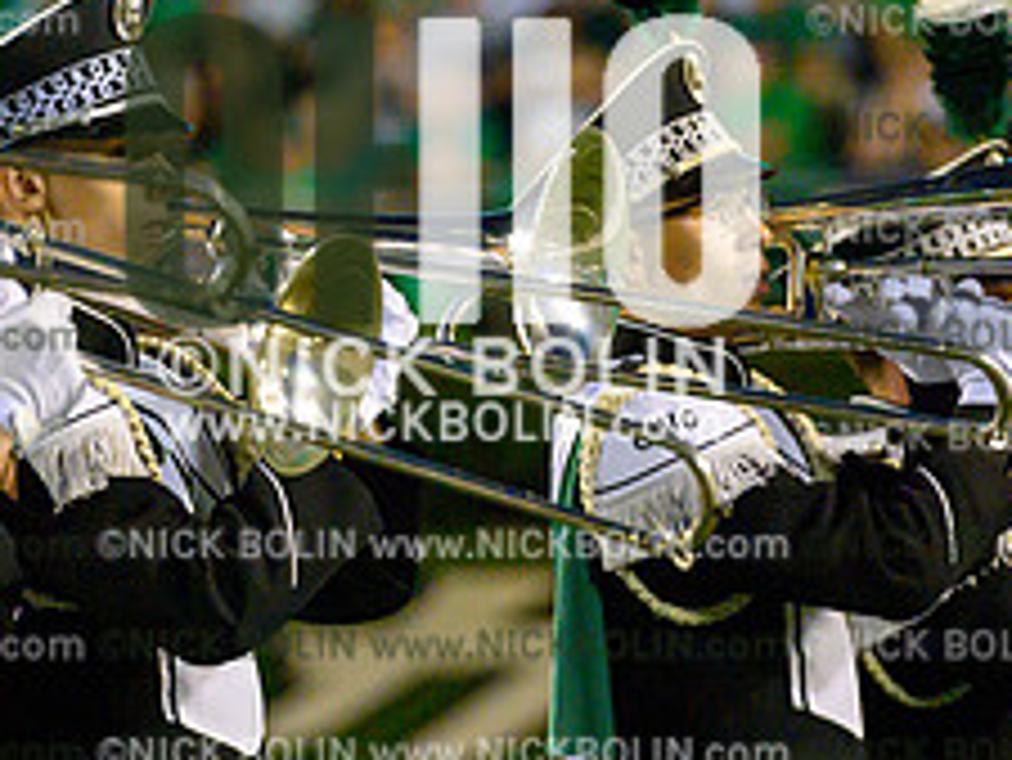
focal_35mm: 495
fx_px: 14479
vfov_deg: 3.0
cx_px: 441
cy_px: 232
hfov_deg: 4.0
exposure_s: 1/1600
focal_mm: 200
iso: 10000
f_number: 4
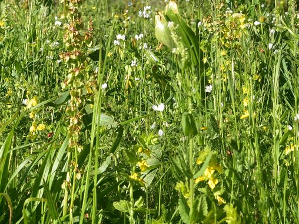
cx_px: 35
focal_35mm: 123
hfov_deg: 15.8
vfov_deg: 12.0
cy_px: 102
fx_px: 1062
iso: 160
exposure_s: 1/160
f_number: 11
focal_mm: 50
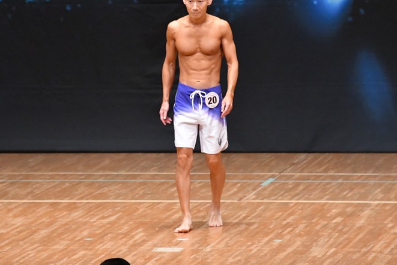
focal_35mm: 334
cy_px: 116
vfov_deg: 4.1
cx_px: 170
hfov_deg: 6.2
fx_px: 3681
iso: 8000
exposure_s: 1/400
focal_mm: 190
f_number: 5.6
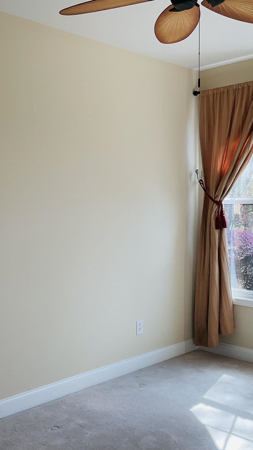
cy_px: 225
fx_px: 513
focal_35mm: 43
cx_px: 146
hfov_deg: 27.7
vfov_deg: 47.4
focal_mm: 3
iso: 40
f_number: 1.8
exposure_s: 1/60
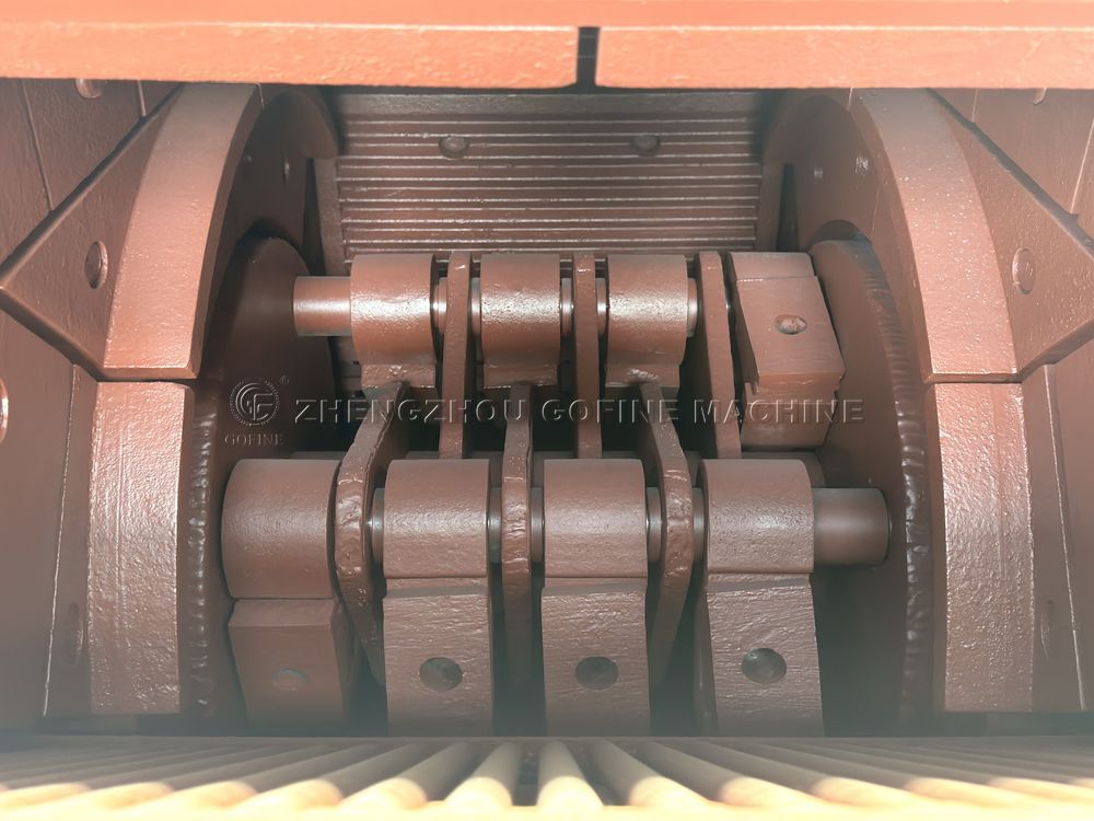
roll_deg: -1.0
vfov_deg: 38.7
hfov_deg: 50.1
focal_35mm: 37
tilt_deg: -31.9
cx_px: 547
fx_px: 1169
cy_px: 410
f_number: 1.78
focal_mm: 6.76
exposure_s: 1/40
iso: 400
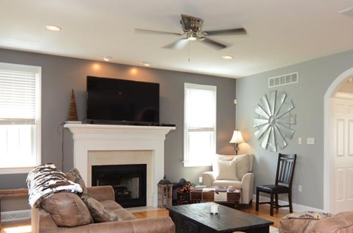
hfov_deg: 58.1
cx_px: 221
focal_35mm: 32
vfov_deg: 40.8
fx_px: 313
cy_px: 132
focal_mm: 12
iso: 800
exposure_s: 1/50
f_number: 5.6
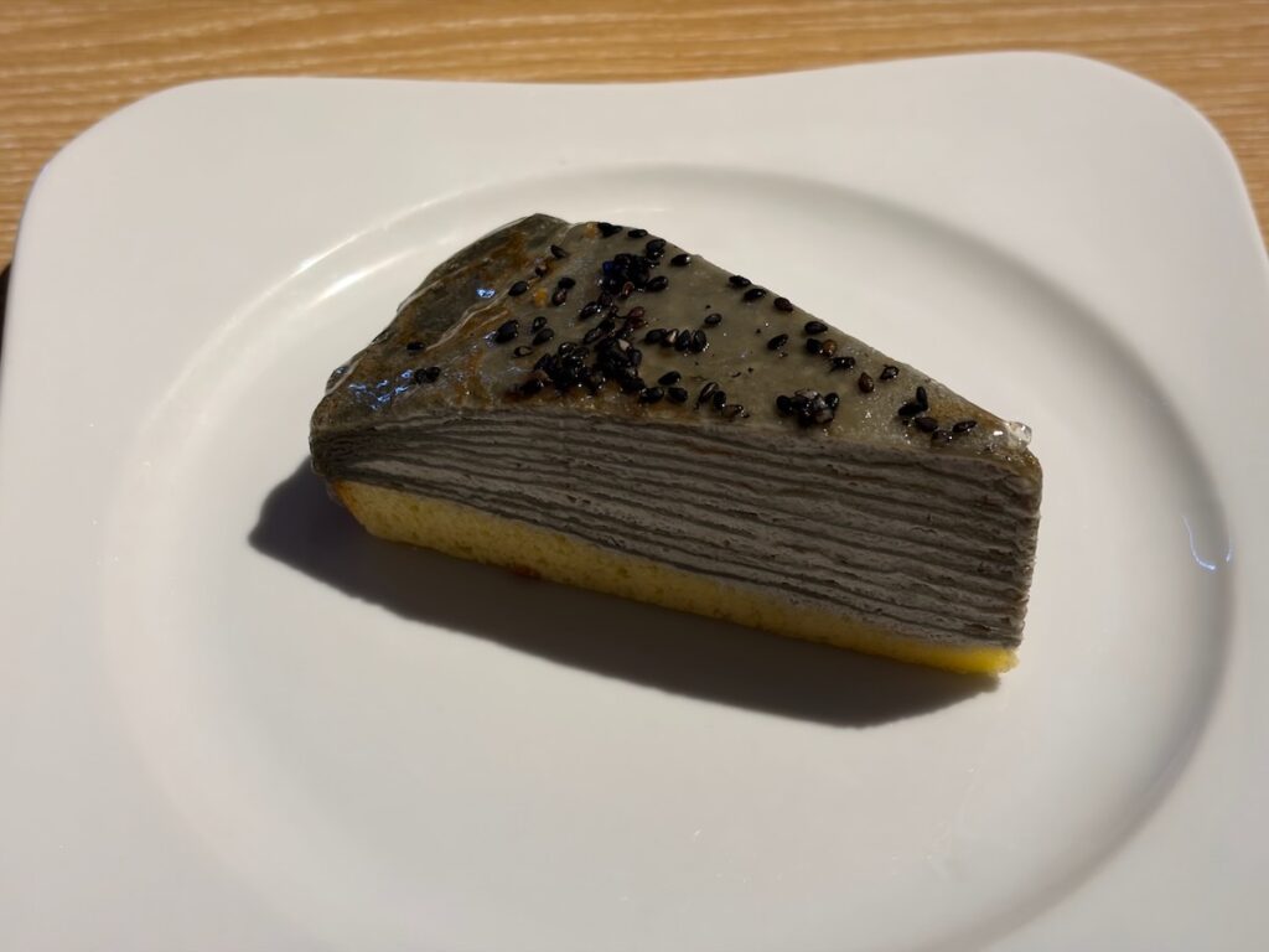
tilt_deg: -47.1
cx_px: 634
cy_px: 476
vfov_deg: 28.0
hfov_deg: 36.8
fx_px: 1906
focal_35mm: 52
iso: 25
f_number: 1.6
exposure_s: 1/111
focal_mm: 5.96
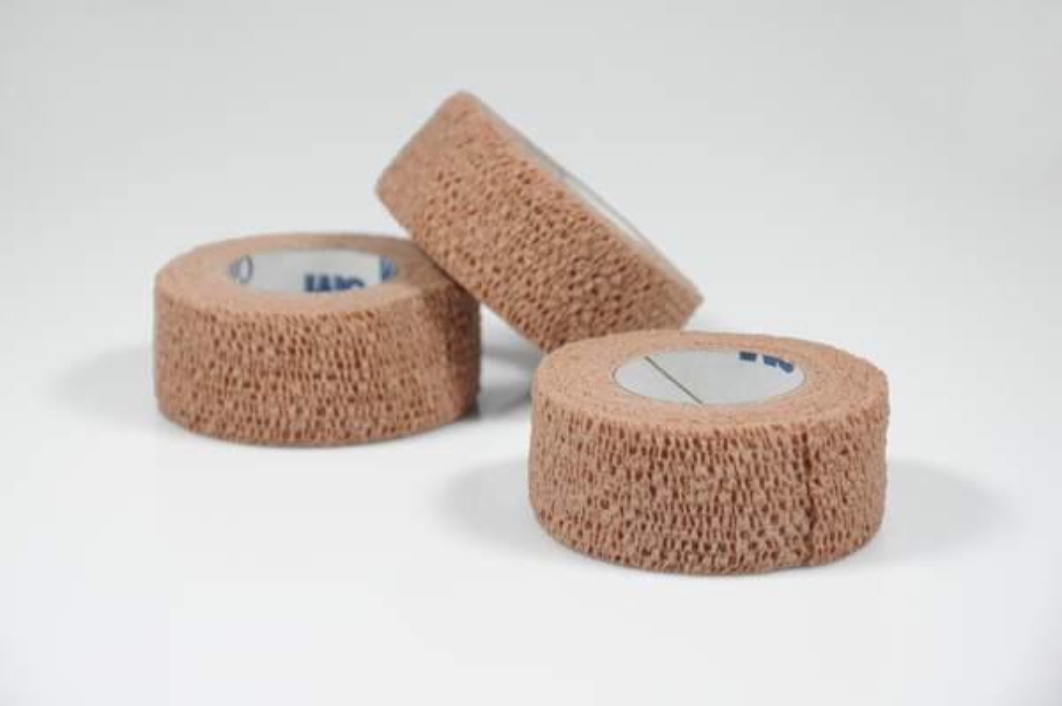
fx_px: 4642
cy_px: 353
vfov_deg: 8.7
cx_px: 531
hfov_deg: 13.1
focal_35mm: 158
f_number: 5.6
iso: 800
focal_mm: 105
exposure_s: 1/80
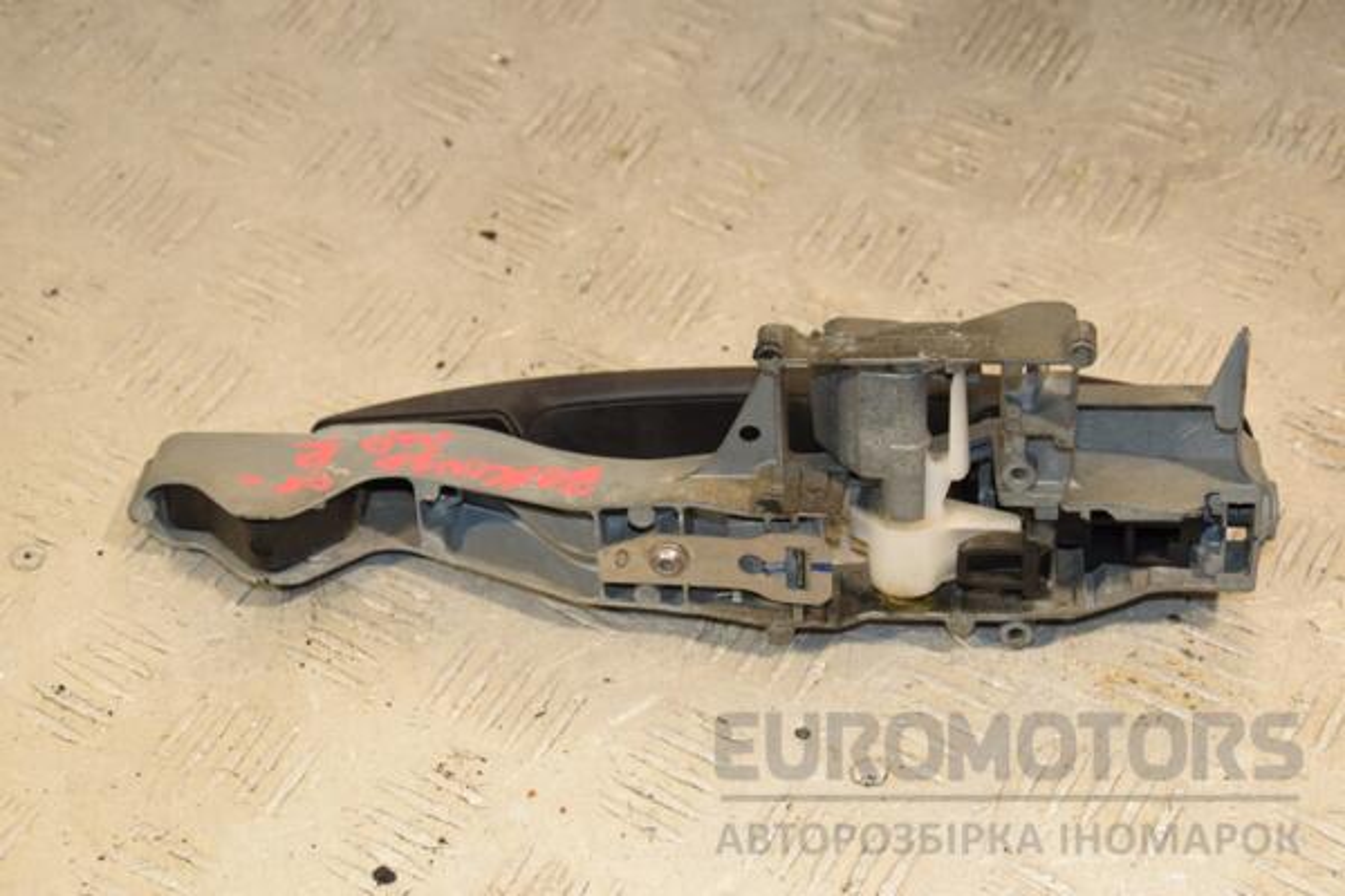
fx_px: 2914
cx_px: 672
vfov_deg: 17.5
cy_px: 448
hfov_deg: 26.0
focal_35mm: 78
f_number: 7.1
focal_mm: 52
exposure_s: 1/200
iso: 800
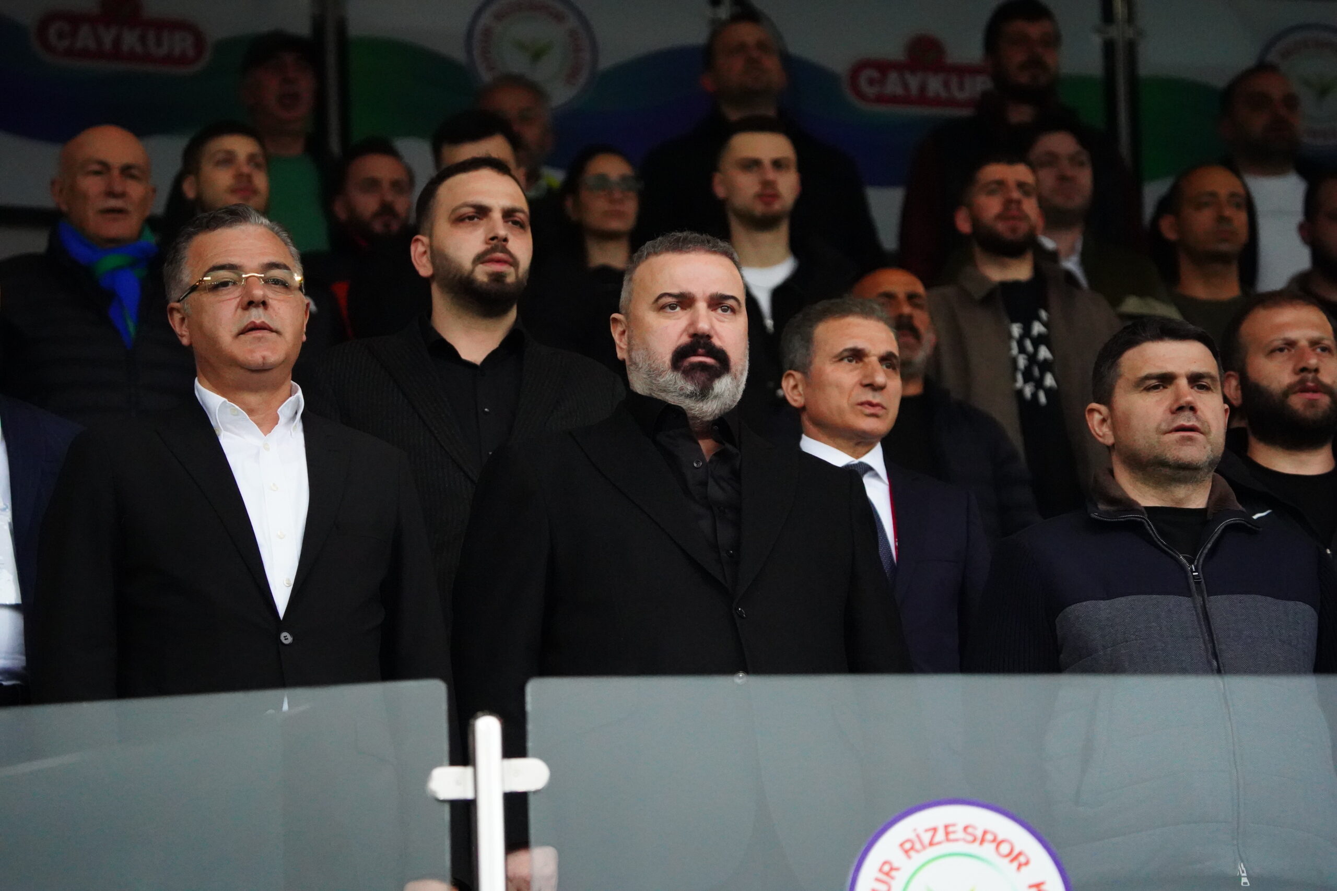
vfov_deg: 6.9
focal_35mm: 200
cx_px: 668
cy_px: 446
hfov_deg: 10.3
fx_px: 7428
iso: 16000
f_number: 5.6
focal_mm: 200
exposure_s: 1/2000
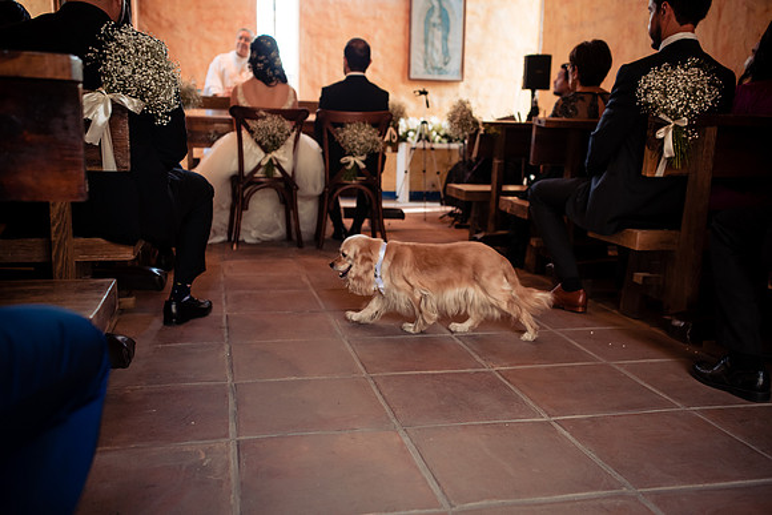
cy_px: 258
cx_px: 386
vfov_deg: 37.9
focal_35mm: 35
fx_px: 751
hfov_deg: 54.4
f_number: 2.8
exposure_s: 1/160
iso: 1250
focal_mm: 35
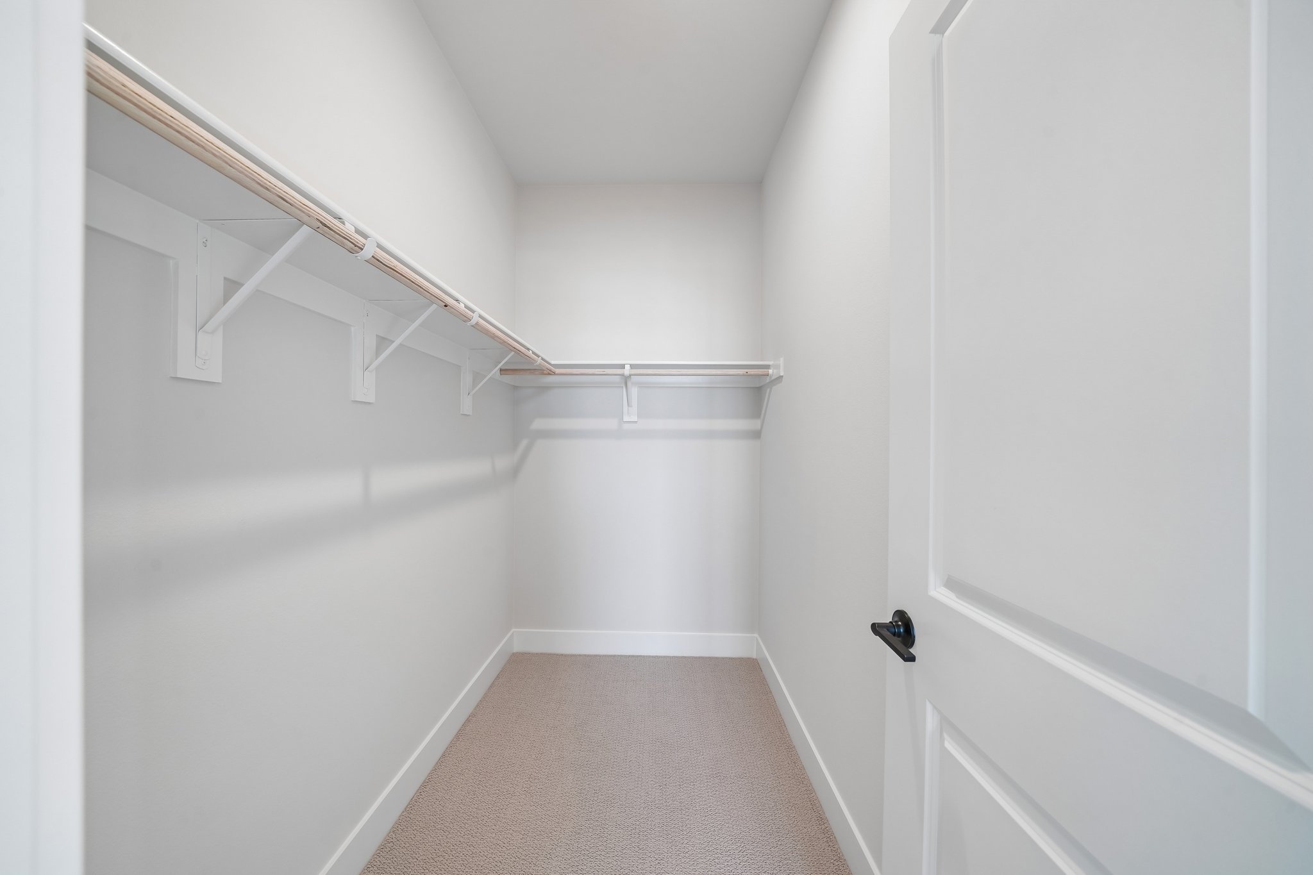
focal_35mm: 12
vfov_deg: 90.0
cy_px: 438
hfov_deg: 112.6
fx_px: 438
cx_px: 656
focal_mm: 12
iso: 400
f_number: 8
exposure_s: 1/13
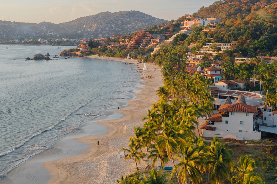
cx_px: 139
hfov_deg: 39.6
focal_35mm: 50
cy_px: 94
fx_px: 385
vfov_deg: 27.0
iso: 100
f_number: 5
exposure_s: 1/100
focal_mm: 10.26
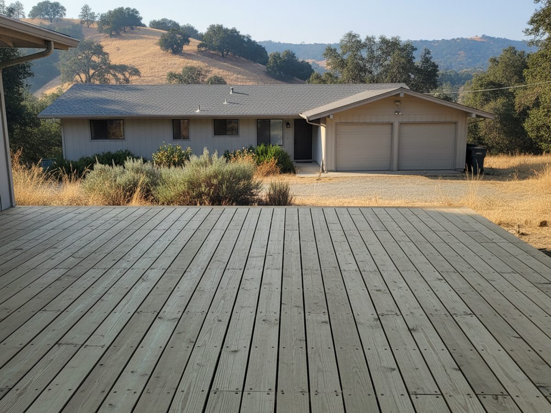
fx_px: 366
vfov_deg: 58.9
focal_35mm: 23
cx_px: 276
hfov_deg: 73.9
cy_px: 206
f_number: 1.8
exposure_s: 1/426
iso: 772
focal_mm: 6.4
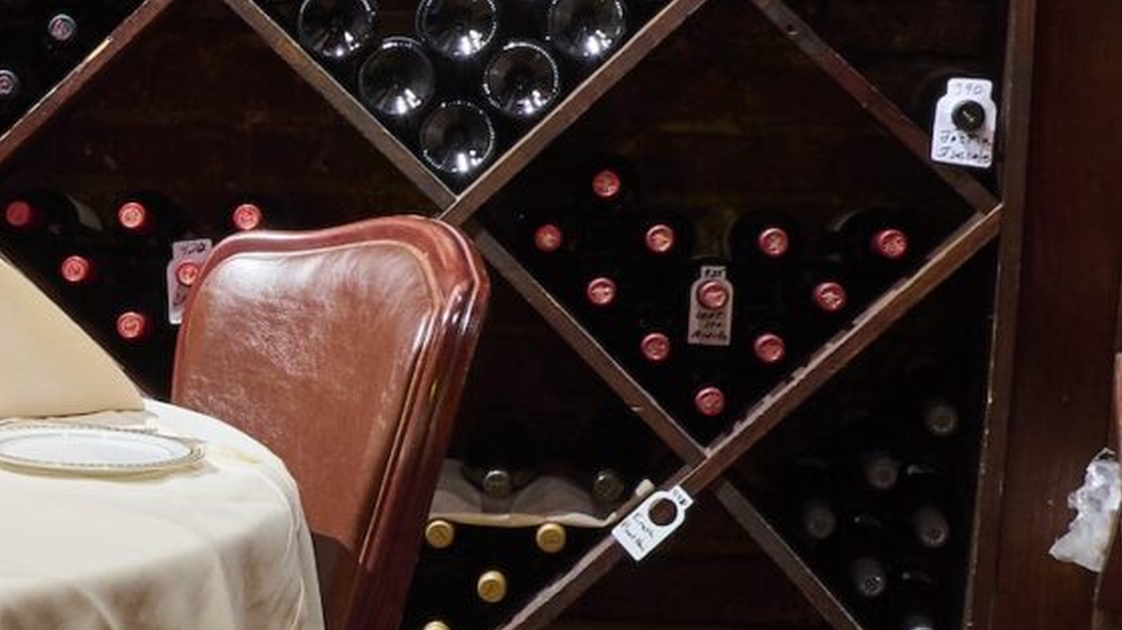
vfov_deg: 8.6
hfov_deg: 14.2
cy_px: 519
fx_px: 4205
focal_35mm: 141
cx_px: -596
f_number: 10
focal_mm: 29.5
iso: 500
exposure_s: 4
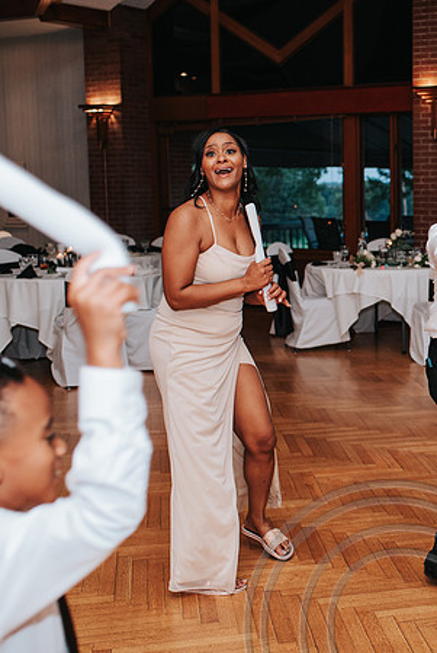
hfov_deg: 21.9
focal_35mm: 59
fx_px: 1065
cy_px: 337
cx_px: 487
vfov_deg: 34.1
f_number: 3.2
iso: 1000
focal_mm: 35
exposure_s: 1/200
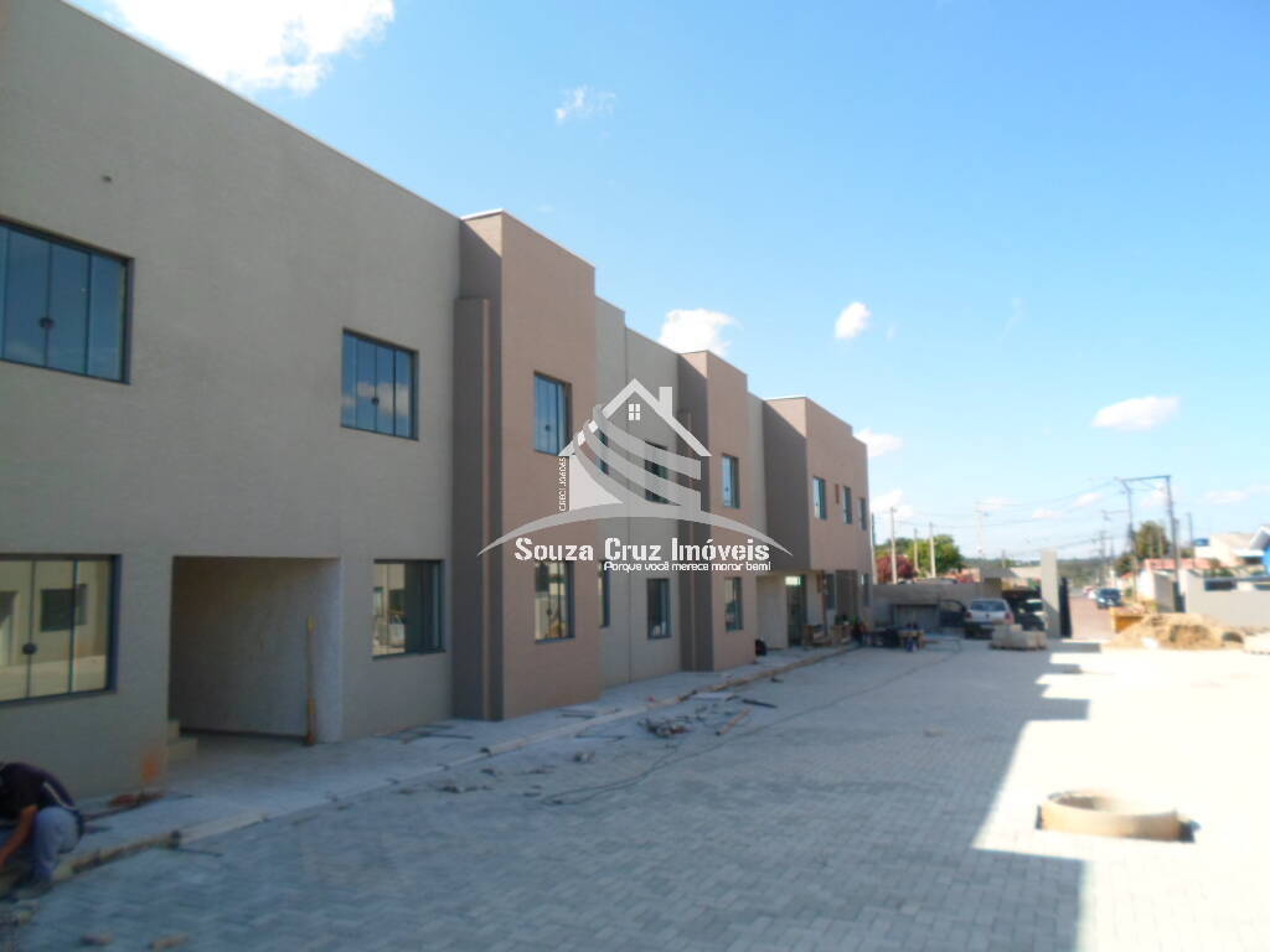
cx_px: 635
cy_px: 476
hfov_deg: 69.4
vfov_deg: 54.9
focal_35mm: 25
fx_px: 917
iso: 80
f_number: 2.5
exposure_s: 1/750
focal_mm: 4.5
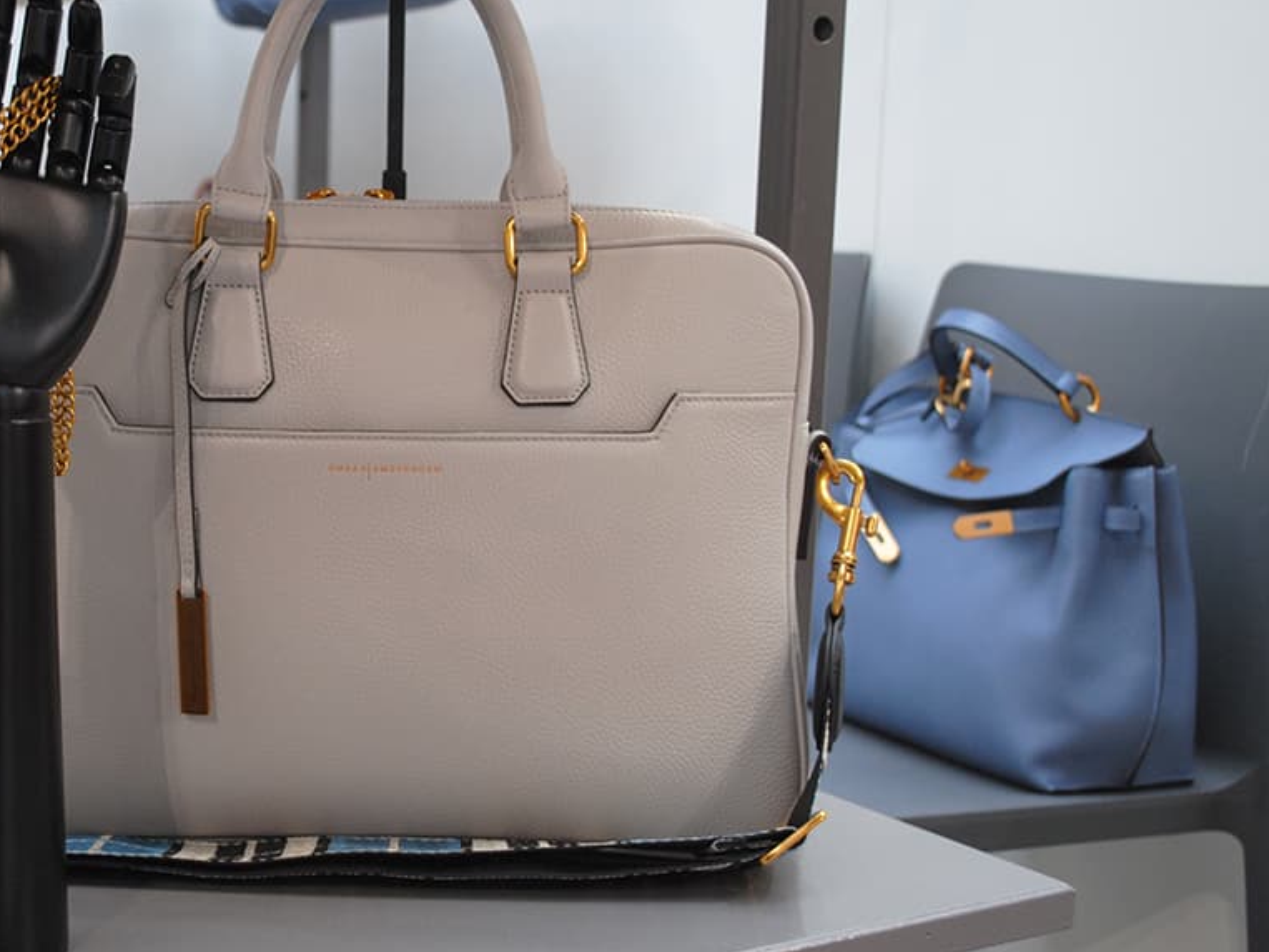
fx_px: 2163
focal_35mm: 59
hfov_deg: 32.2
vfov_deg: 24.8
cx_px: 341
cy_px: 476
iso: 400
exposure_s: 1/60
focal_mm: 26
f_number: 4.2
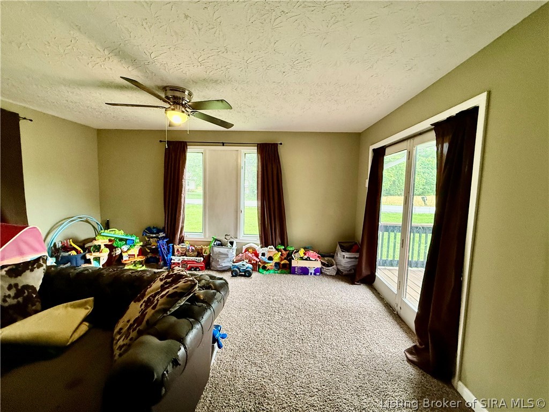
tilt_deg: -1.5
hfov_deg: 102.1
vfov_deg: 85.7
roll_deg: -1.8
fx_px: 222
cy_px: 206
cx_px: 274
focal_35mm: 14
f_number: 2.2
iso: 320
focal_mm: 2.22
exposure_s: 1/60
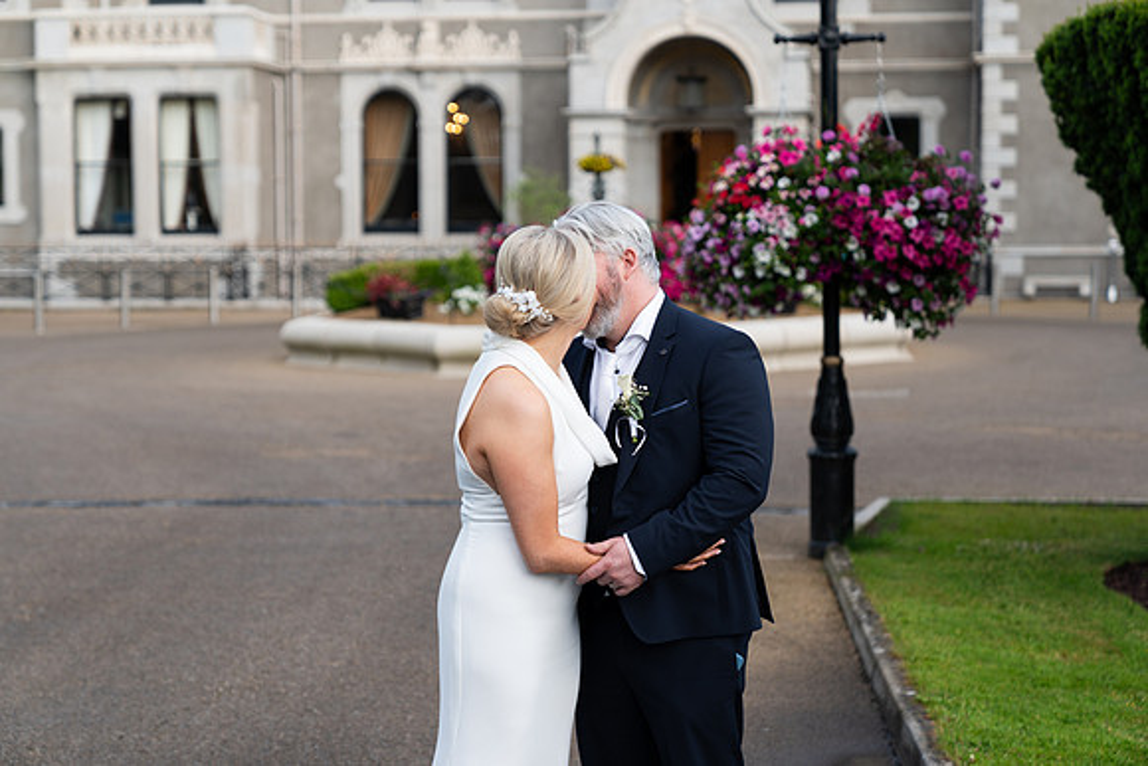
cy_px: 383
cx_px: 574
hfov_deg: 28.8
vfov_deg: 19.5
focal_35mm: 70
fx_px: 2233
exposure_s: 1/200
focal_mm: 70
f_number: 2.8
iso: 125
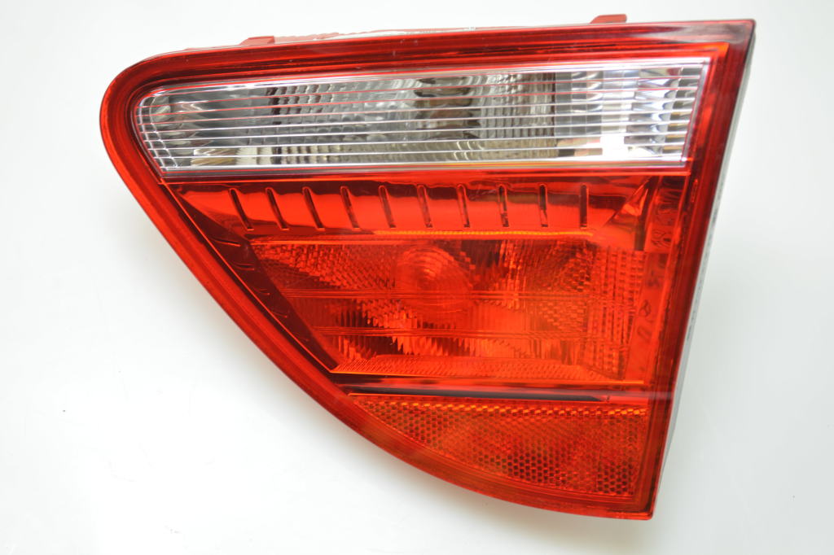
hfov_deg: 29.3
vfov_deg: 19.7
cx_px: 417
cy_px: 278
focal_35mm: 69
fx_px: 1598
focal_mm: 46
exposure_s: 1/60
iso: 400
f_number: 5.3
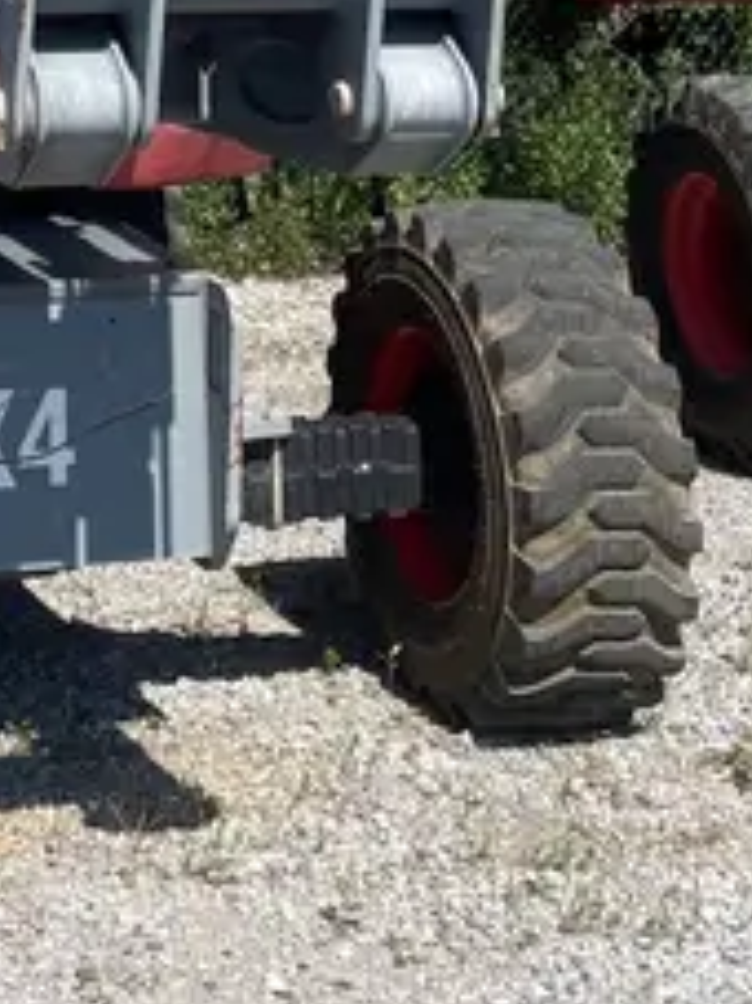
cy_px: -489
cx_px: -119
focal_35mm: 84
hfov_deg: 16.9
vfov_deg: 20.2
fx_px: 2435
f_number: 1.6
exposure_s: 1/2959
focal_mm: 4.2
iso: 32
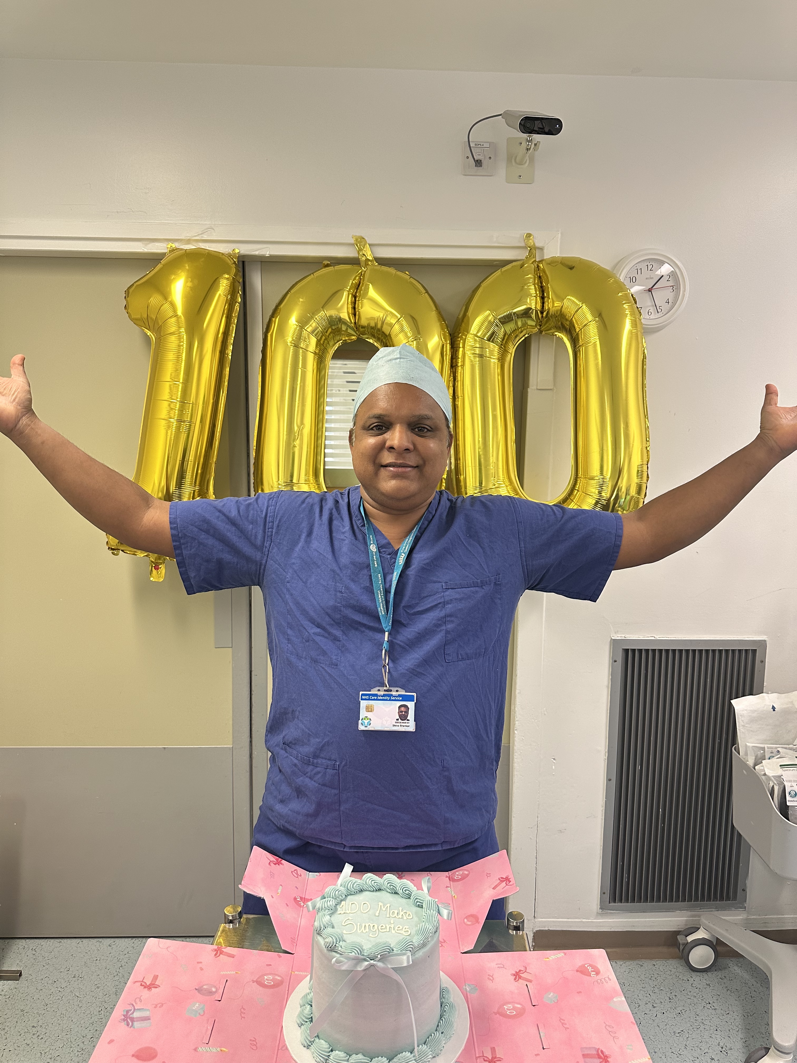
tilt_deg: -7.2
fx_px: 737
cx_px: 398
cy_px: 532
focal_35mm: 24
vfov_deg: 71.6
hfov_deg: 56.8
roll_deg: -1.2
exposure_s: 1/50
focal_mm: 6.86
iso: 250
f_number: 1.78
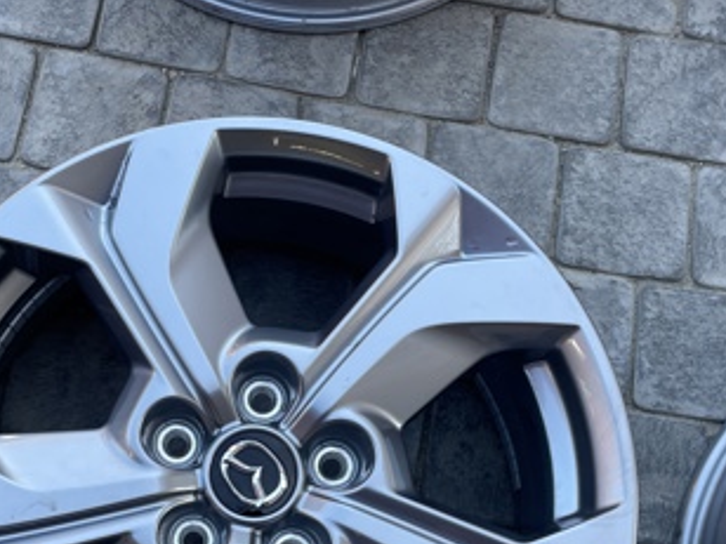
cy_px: 392
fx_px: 1133
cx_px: 259
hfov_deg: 35.3
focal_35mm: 54
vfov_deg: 26.8
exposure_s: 1/150
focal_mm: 4.2
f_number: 1.6
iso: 32
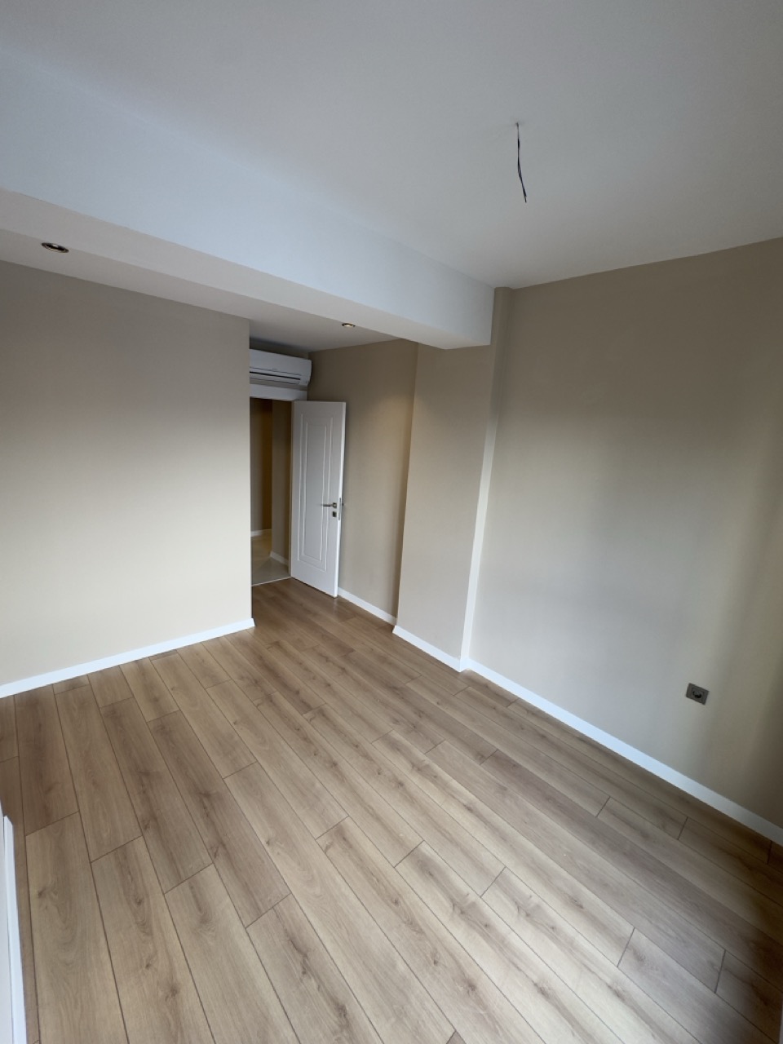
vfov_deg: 102.1
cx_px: 392
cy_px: 522
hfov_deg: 85.7
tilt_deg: -11.8
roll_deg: -3.9
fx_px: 422
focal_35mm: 14
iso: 80
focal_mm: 2.22
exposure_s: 1/99
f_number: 2.2
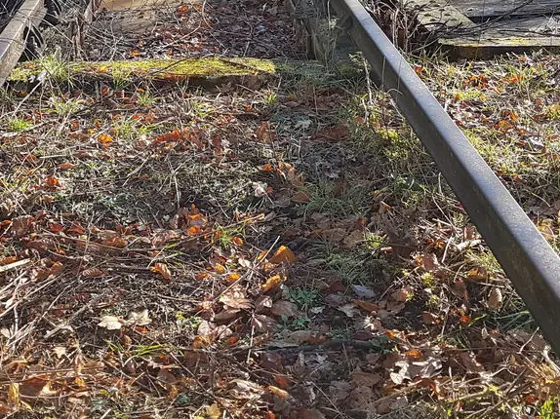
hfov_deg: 33.0
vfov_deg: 24.2
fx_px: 938
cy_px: 6
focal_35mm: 58
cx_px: 190
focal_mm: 4.2
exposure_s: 1/383
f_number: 1.7
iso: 50
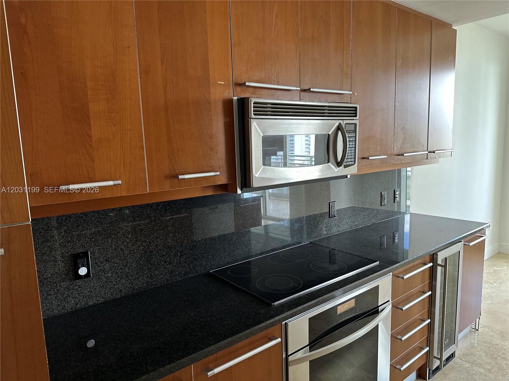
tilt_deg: -7.1
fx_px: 353
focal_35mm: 24
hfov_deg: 71.6
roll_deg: +1.4
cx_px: 254
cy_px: 190
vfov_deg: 56.8
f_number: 1.78
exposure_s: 1/60
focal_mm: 6.86
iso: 320
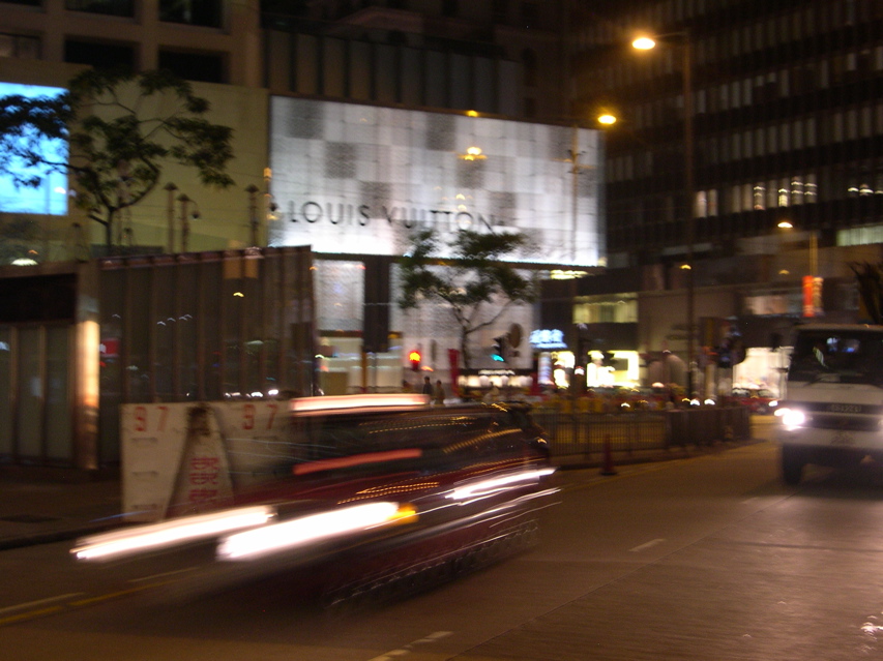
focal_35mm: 57
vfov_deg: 25.6
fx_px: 1453
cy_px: 330
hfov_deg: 33.8
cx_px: 442
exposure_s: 1/4.1
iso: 175
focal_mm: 12.2
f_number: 3.4
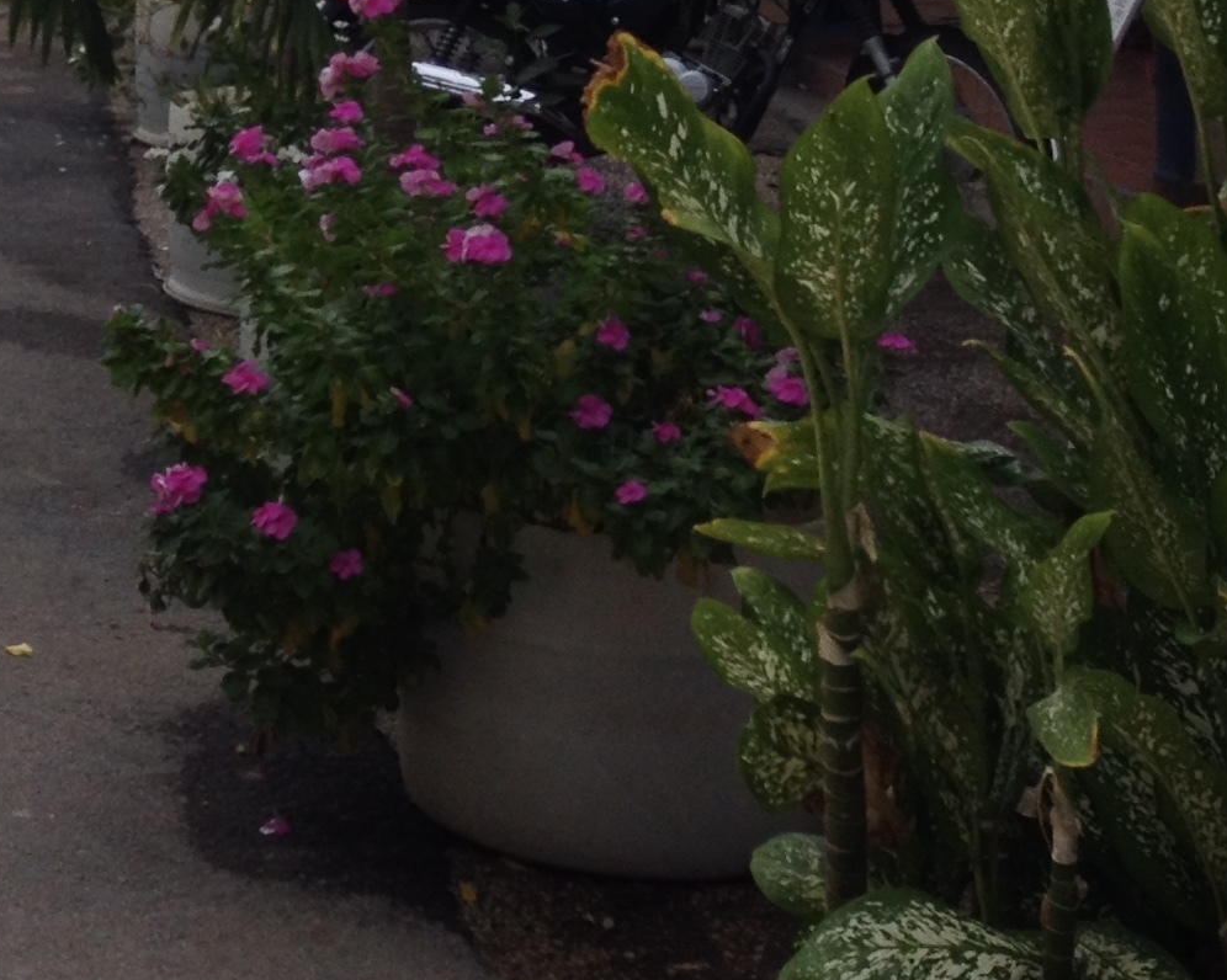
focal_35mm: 112
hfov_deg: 16.1
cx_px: -431
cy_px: -458
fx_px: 4066
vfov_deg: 13.1
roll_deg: -0.1
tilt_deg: -0.3
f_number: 2.4
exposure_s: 1/1022
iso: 50
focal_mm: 4.28
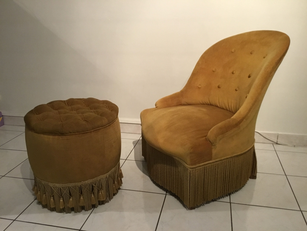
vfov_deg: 45.4
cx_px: 154
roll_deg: +0.2
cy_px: 116
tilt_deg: -19.3
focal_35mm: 31
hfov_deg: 58.4
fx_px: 275
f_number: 2.4
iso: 200
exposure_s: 1/20
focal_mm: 3.3
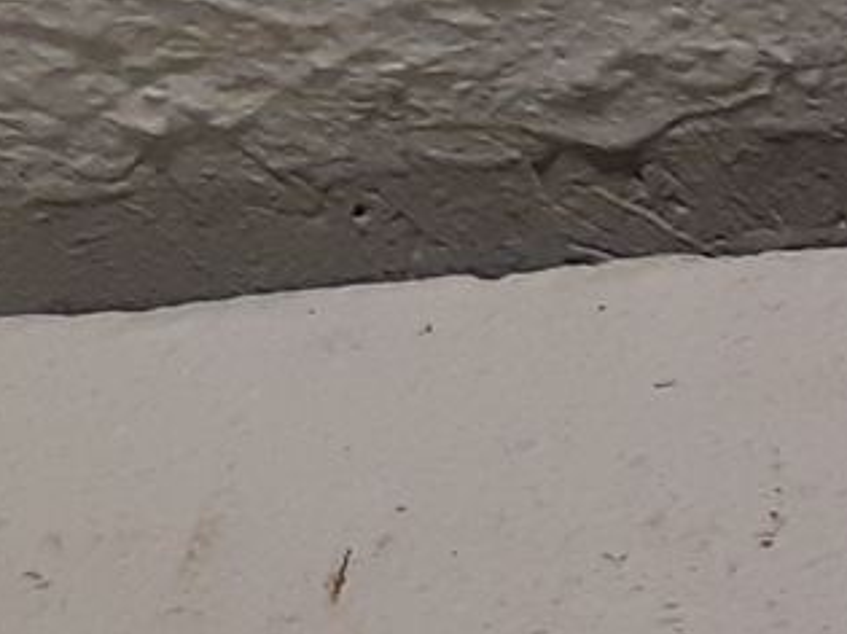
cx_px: 2479
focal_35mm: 169
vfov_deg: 8.7
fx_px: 4134
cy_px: 637
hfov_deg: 9.4
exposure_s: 1/50
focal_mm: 3.93
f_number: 1.7
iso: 125
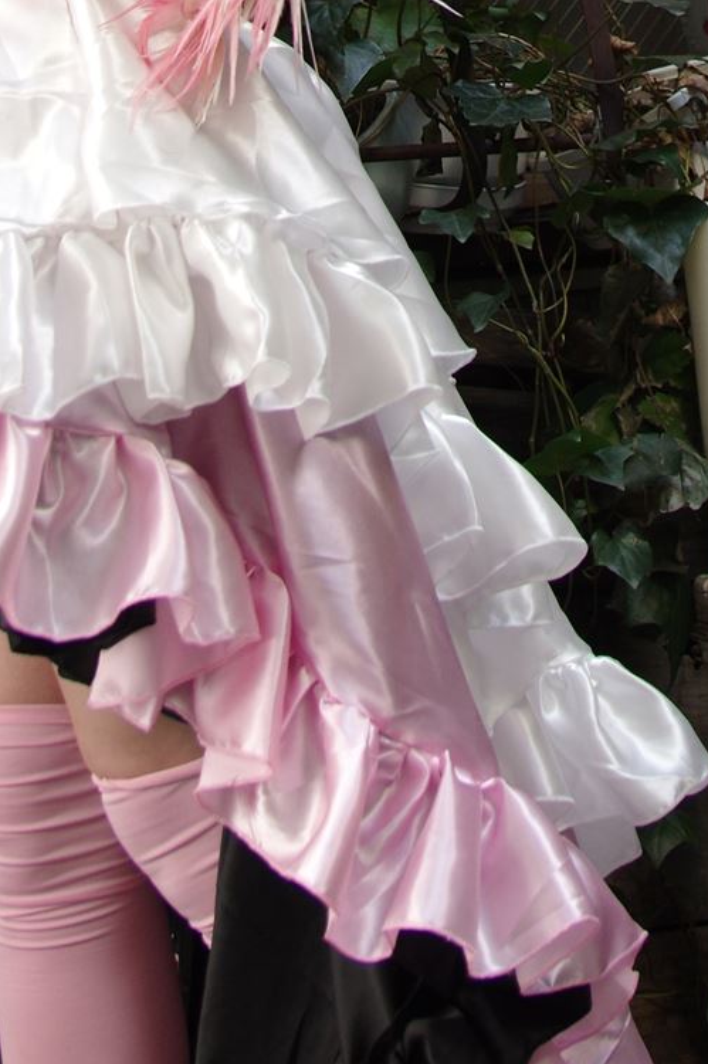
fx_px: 2363
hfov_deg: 16.9
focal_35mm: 80
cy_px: -478
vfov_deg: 21.7
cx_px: 585
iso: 400
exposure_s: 1/60
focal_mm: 17
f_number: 3.5
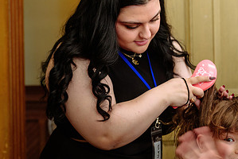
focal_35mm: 79
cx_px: 169
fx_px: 523
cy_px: 111
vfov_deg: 17.3
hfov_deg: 25.4
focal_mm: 37
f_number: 3.2
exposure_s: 1/80
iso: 320
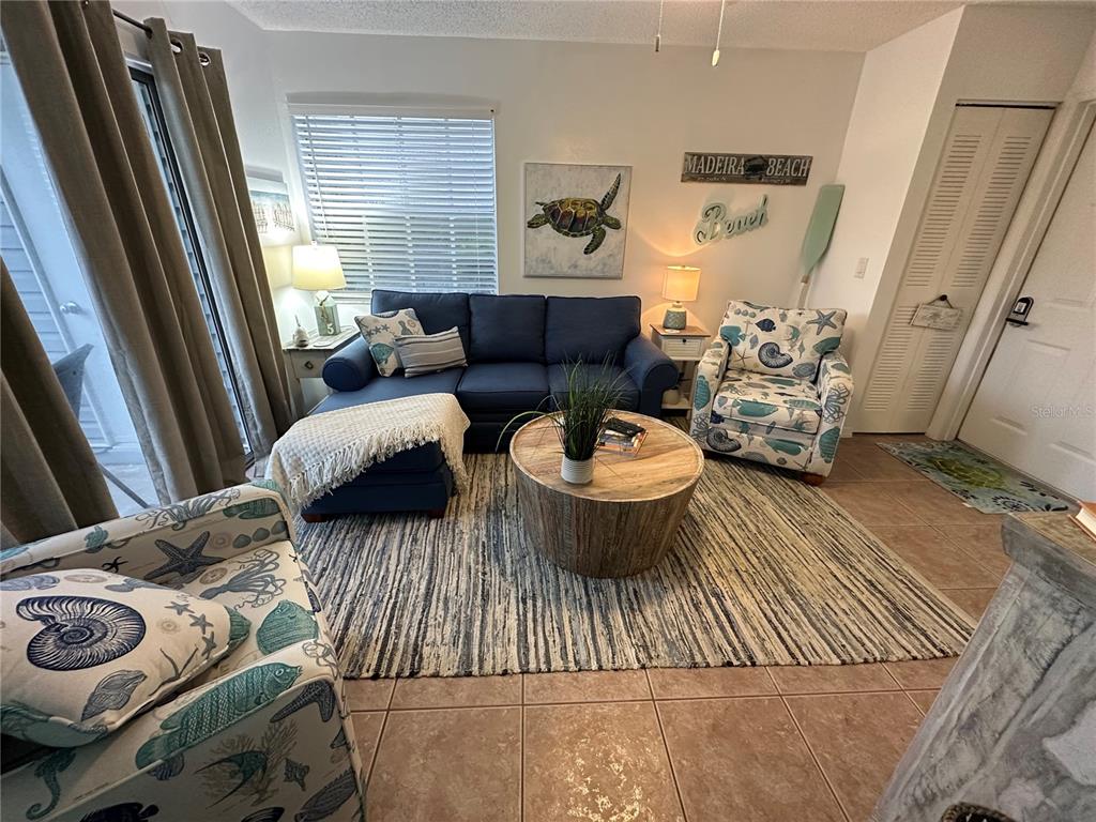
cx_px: 548
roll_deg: -0.8
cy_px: 411
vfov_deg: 85.7
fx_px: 443
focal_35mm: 14
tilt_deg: -22.8
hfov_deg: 102.1
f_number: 2.2
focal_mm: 2.22
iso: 400
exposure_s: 1/60
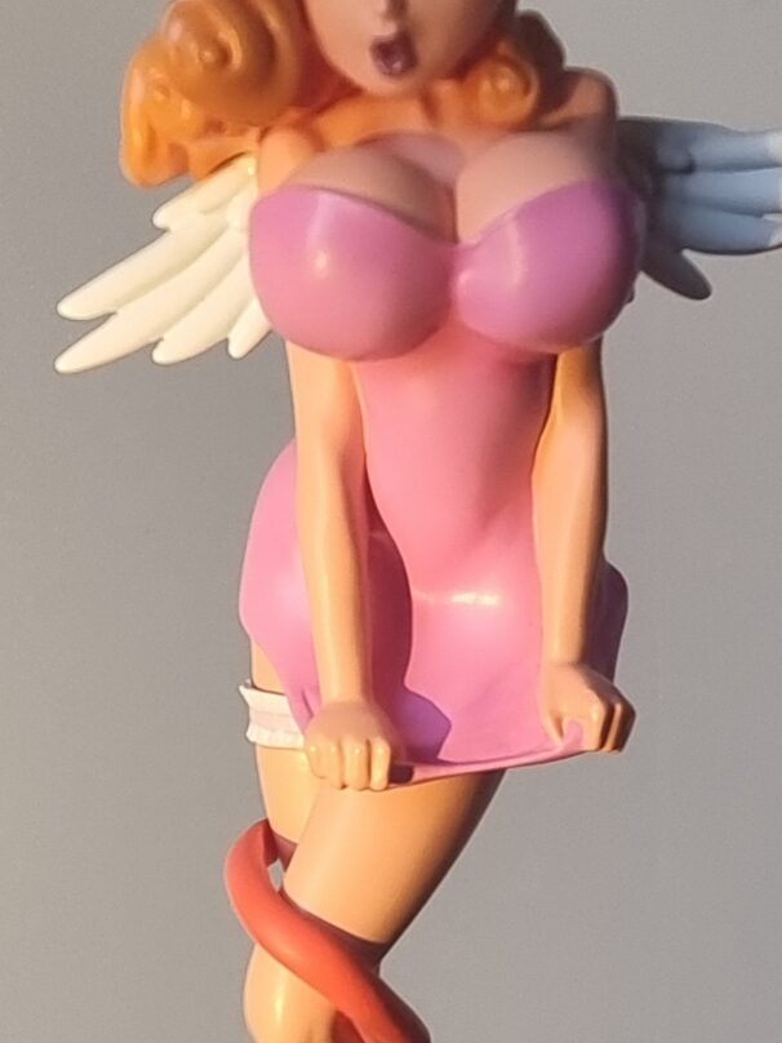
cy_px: 796
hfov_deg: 25.7
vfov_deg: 33.0
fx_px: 1717
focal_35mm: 57
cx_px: 392
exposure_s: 1/100
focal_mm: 6.7
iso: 125
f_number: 1.8
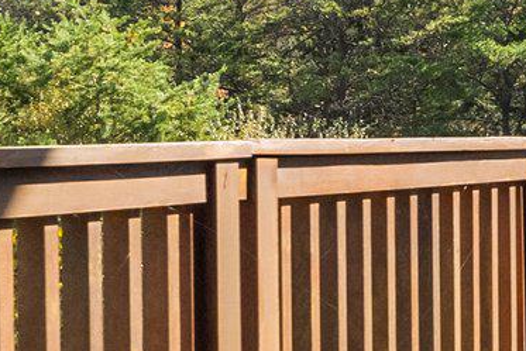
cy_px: 177
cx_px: 1266
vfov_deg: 7.2
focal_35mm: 192
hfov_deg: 9.5
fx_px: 2806
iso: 640
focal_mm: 35
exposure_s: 1/500
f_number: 10
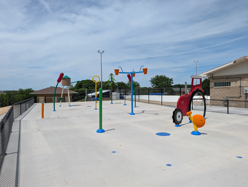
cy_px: 94
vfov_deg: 56.9
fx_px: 172
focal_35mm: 24
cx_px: 124
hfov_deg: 71.5
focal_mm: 6.9
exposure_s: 1/2817
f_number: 1.68
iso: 30
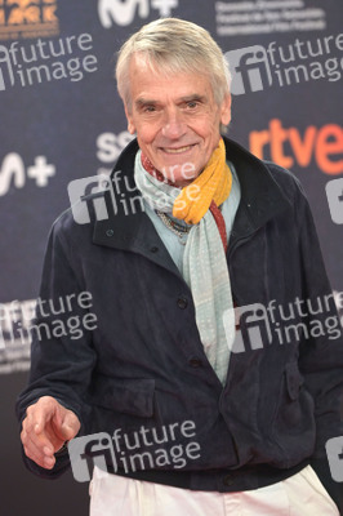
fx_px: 2505
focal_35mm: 175
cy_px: 258
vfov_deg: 11.8
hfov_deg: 7.8
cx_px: 172
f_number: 5
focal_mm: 175
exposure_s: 1/500
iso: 1600
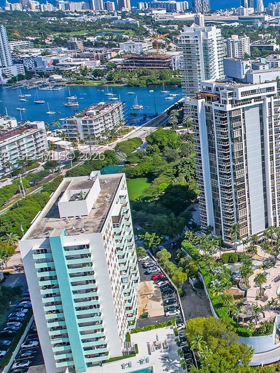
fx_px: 496
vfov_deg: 41.1
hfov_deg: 27.1
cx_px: 353
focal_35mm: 46
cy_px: 157
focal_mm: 8.38
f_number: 2.8
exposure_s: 1/3200
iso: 130
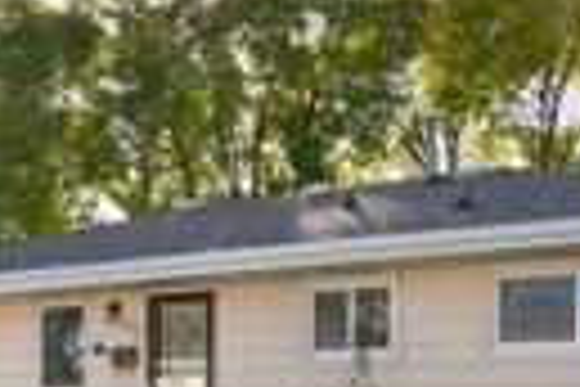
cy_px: 479
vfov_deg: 16.7
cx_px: 180
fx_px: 1257
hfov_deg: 25.8
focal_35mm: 78
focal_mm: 20
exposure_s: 1/1250
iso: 1250
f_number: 5.6
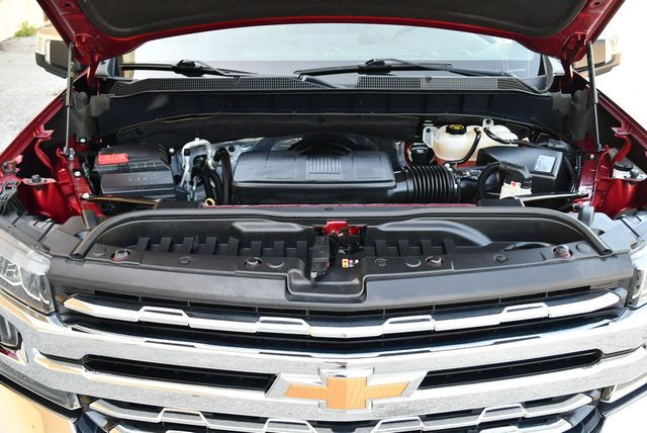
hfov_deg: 53.1
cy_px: 216
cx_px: 324
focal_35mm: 36
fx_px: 648
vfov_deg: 36.9
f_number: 3.5
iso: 640
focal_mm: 18
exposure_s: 1/250
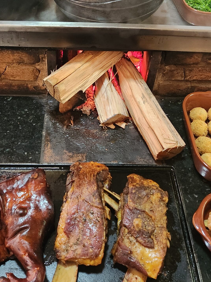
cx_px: 85
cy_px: 66
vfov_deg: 44.1
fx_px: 333
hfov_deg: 35.0
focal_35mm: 41
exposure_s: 1/40
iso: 640
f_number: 1.8
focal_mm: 5.4
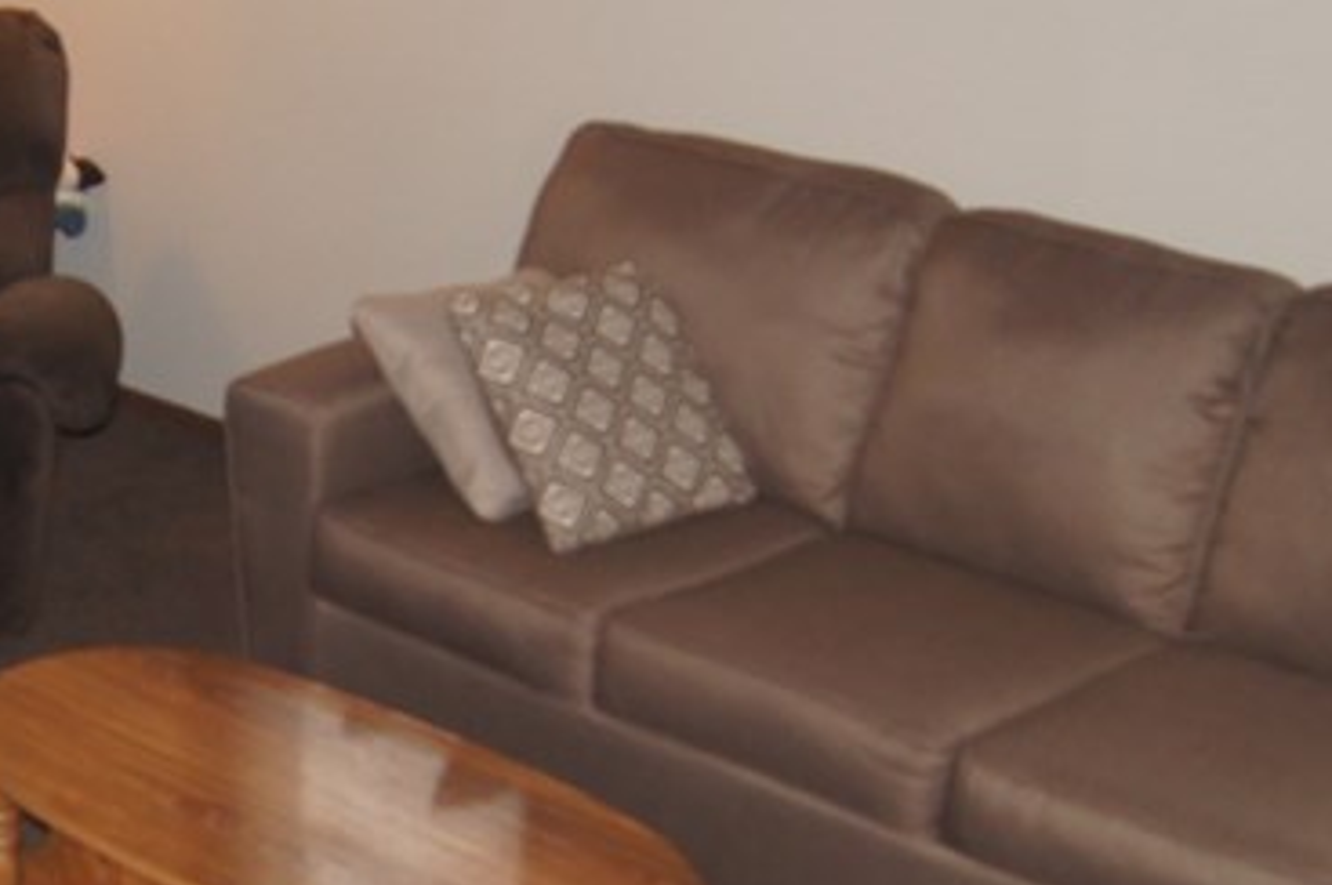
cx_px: 83
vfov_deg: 17.0
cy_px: 606
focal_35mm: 80
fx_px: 2957
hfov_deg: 24.5
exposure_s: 1/60
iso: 400
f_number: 4
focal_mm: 18
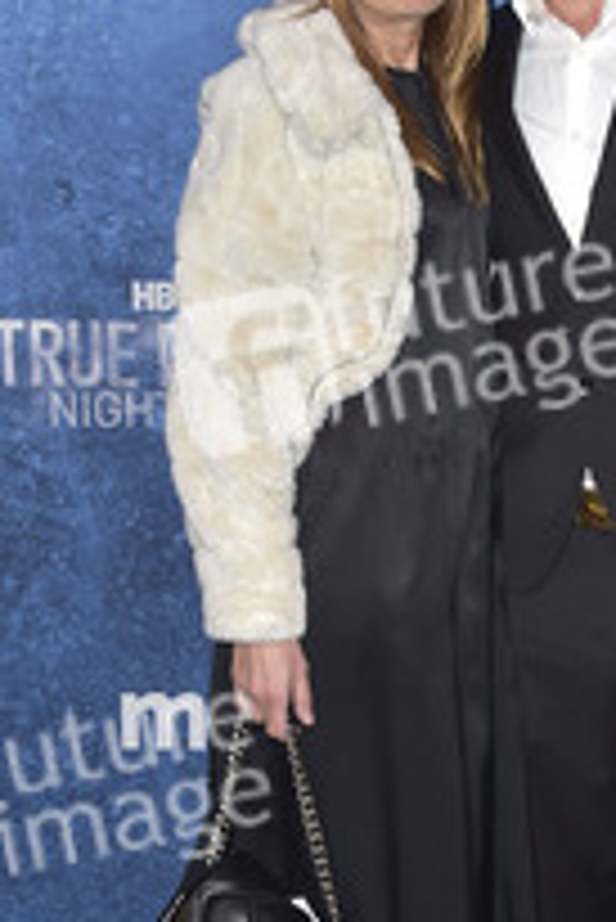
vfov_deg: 23.0
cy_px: 576
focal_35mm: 88
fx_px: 2255
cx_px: 533
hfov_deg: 15.4
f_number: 6.3
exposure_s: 1/250
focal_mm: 45
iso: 320
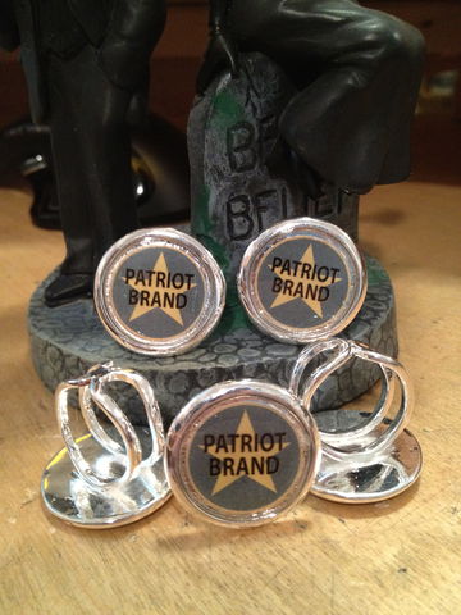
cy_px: 308
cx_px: 230
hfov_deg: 40.7
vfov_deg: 52.6
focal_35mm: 35
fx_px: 621
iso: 400
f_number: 2.4
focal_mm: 4.28
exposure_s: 1/20
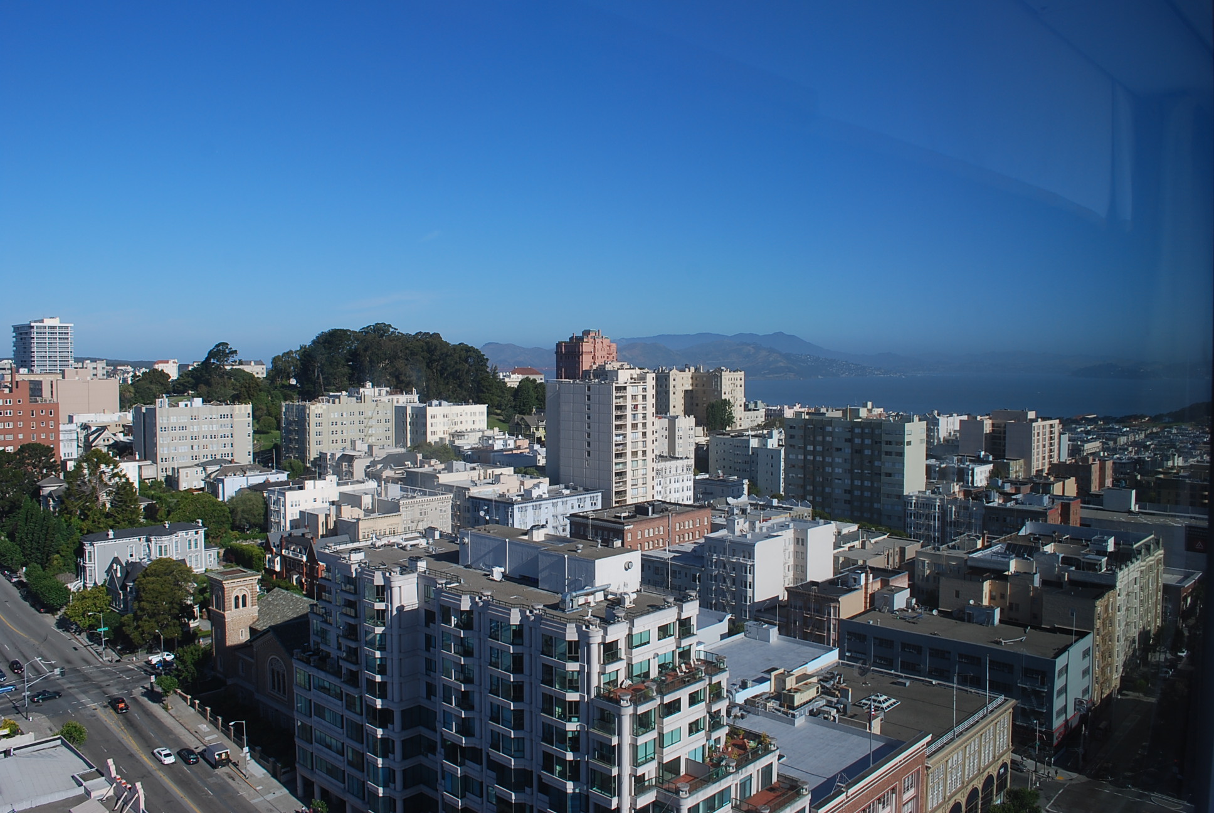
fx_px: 912
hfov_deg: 67.3
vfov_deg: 48.0
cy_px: 406
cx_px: 607
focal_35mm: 27
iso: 100
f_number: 8
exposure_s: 1/250
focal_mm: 18
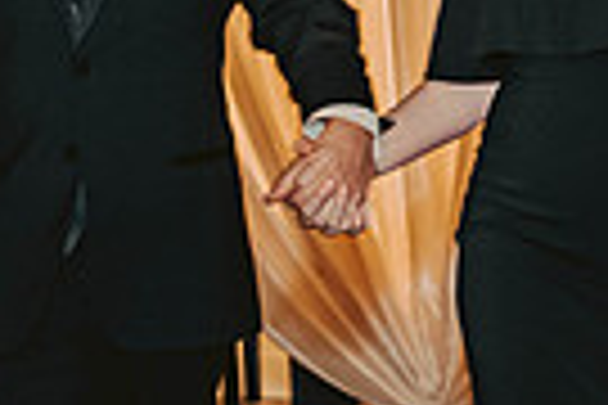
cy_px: -70
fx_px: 4053
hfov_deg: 8.5
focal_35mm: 240
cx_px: 63
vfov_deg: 5.7
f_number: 3.2
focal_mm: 56
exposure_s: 1/100
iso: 1250
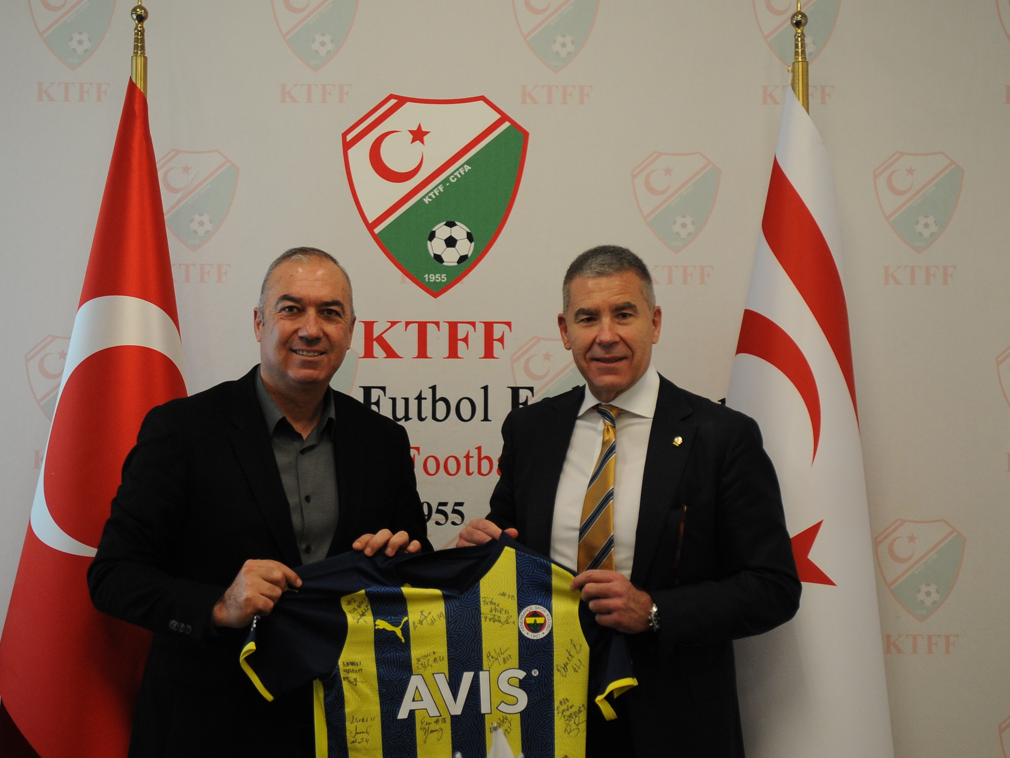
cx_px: 481
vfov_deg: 19.9
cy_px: 374
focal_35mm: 74
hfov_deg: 26.3
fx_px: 2159
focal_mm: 52
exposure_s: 1/500
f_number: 2.8
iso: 1600
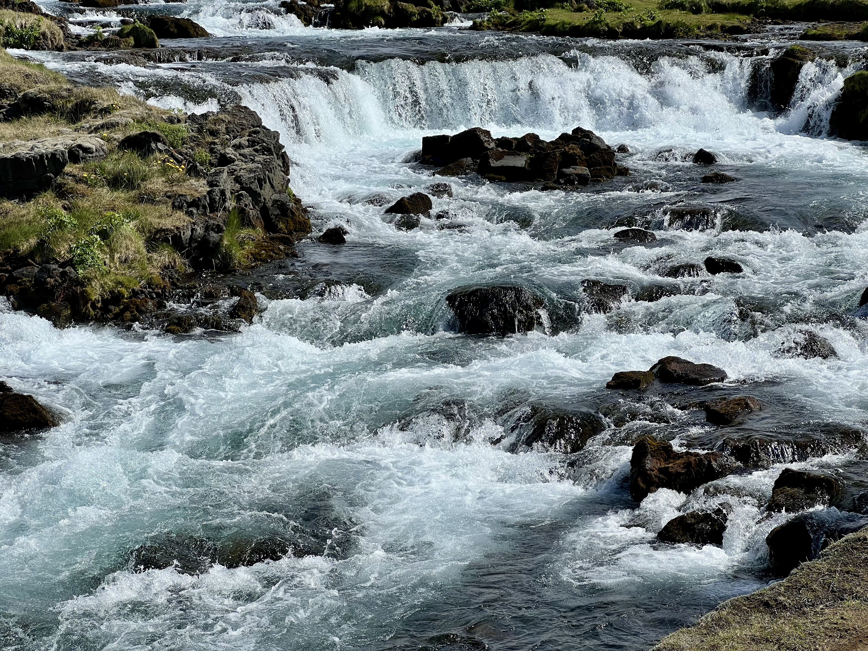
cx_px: 434
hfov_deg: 25.3
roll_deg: +2.1
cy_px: 326
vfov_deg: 19.1
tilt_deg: -10.0
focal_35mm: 77
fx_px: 1931
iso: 32
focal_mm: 9
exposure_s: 1/1167
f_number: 2.8
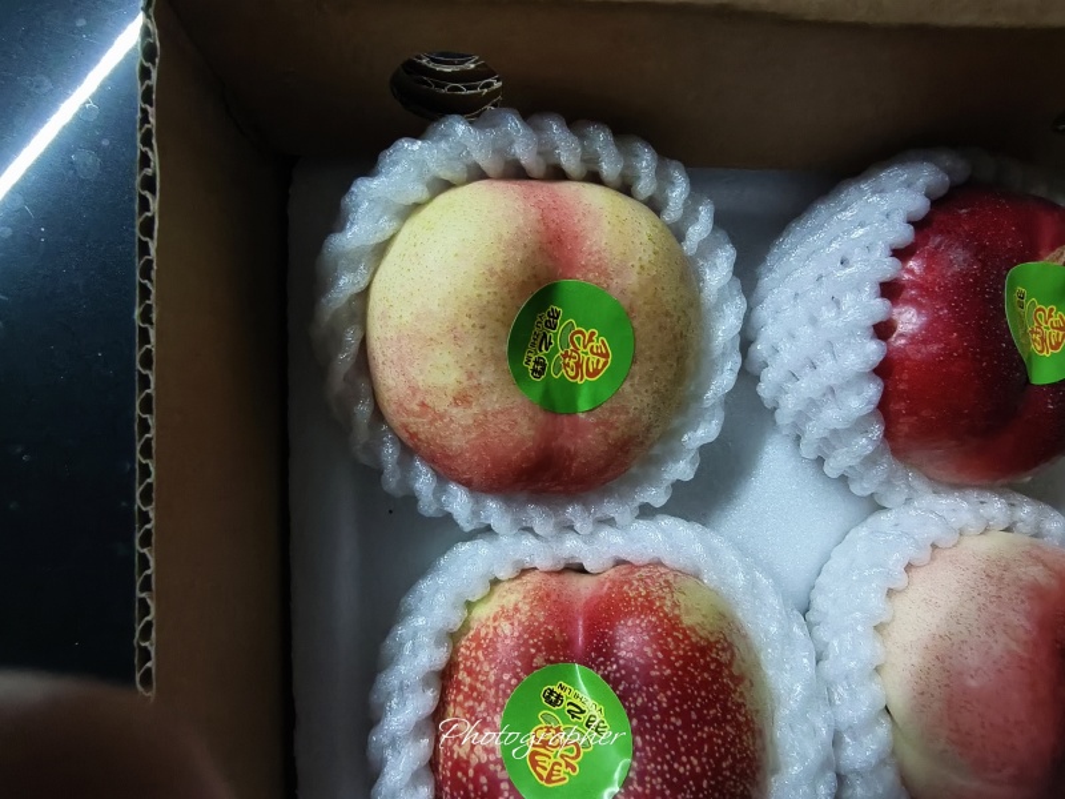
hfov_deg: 69.4
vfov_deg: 54.9
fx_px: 769
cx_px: 532
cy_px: 400
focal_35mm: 25
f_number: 2
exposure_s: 1/16.7
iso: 4979
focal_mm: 2.32
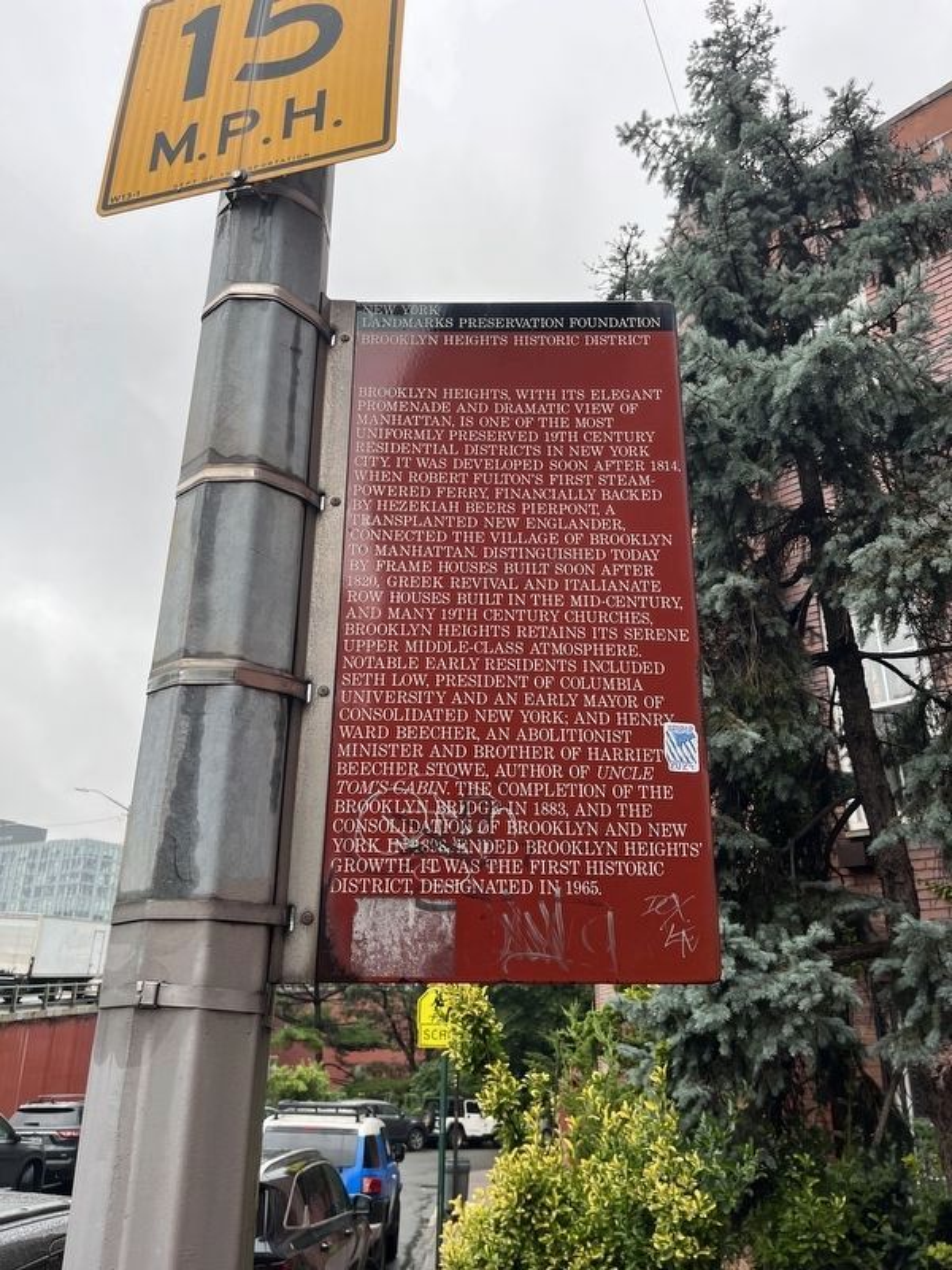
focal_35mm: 26
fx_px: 953
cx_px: 476
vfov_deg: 67.3
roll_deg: -1.0
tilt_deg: +20.1
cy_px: 635
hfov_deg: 53.1
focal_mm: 5.1
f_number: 1.6
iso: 50
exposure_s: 1/477
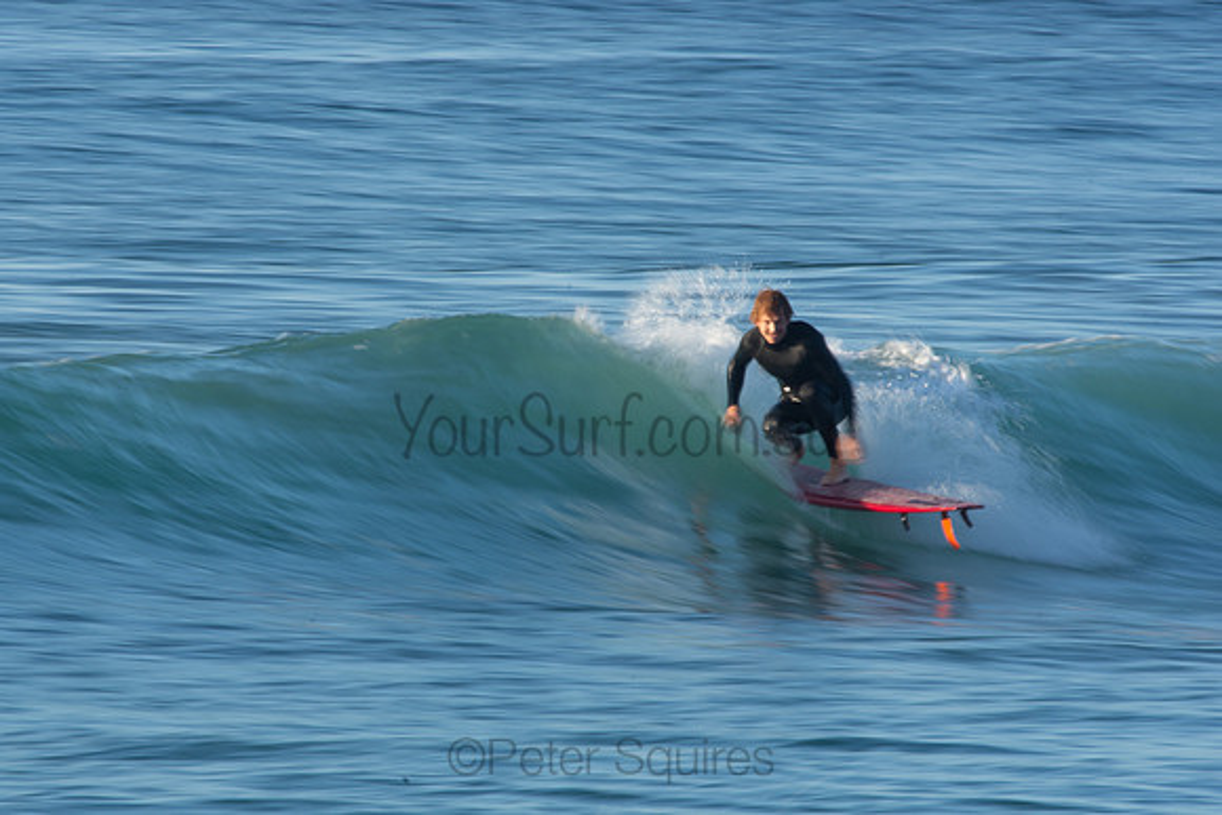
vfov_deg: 1.8
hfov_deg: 2.7
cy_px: 408
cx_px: 611
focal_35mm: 750
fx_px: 25463
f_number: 25
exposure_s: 1/15
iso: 100
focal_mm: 500
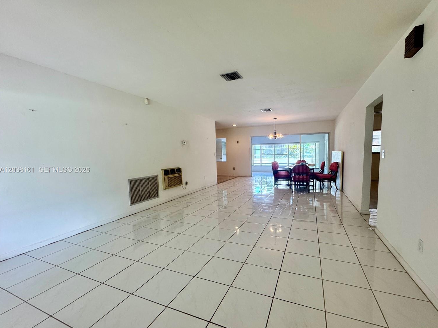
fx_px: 190
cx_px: 233
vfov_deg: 81.7
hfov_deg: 98.0
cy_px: 170
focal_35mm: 15
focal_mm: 2.22
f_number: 2.2
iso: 160
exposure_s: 1/120
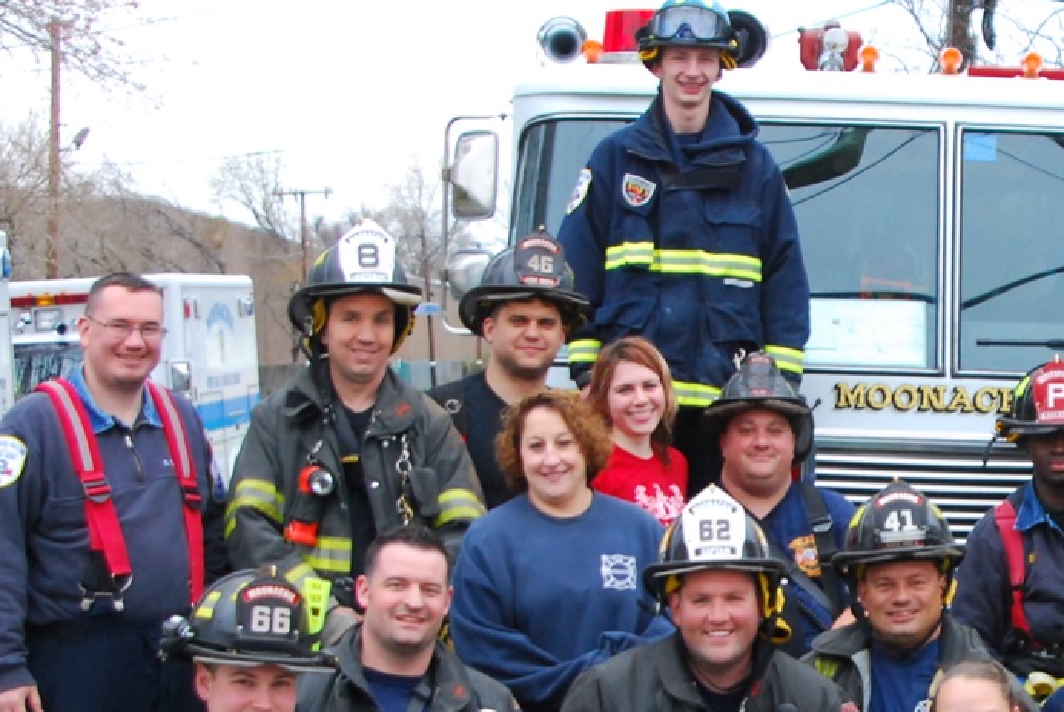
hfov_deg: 20.4
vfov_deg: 14.1
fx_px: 2870
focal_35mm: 97
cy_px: 518
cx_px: 1058
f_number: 3.5
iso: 640
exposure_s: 1/640
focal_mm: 28
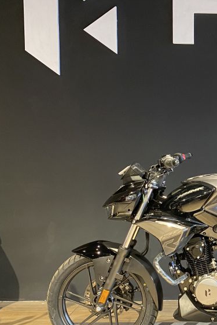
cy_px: 170
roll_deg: +1.0
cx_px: 247
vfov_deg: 38.9
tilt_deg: -4.8
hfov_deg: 24.5
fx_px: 461
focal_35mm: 51
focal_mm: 4.25
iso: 400
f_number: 1.8
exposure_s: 1/33
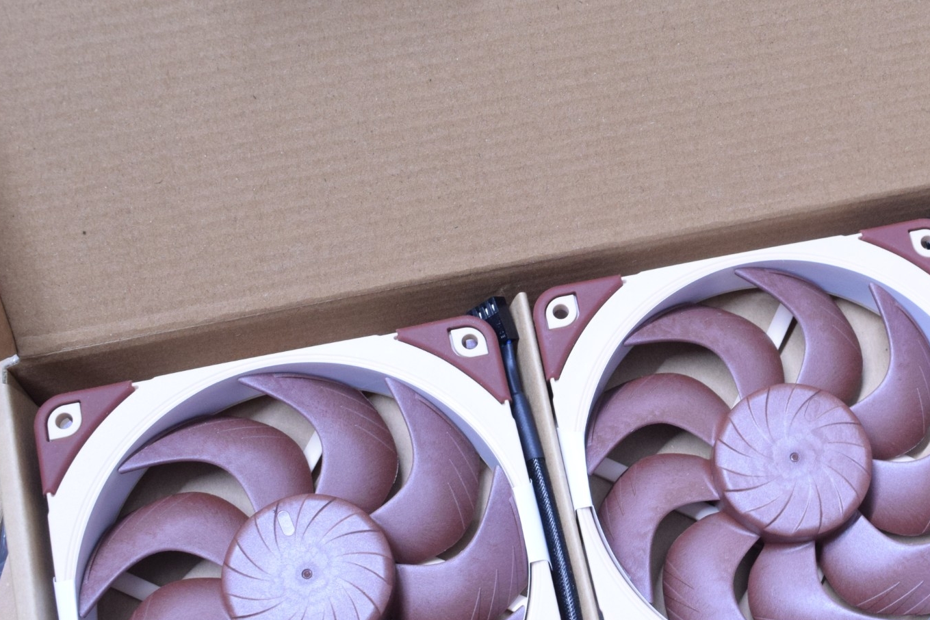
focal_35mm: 62
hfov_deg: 31.7
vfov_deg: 21.8
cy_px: 438
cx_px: 708
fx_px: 1602
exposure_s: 1/8
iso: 1600
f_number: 10
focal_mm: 26
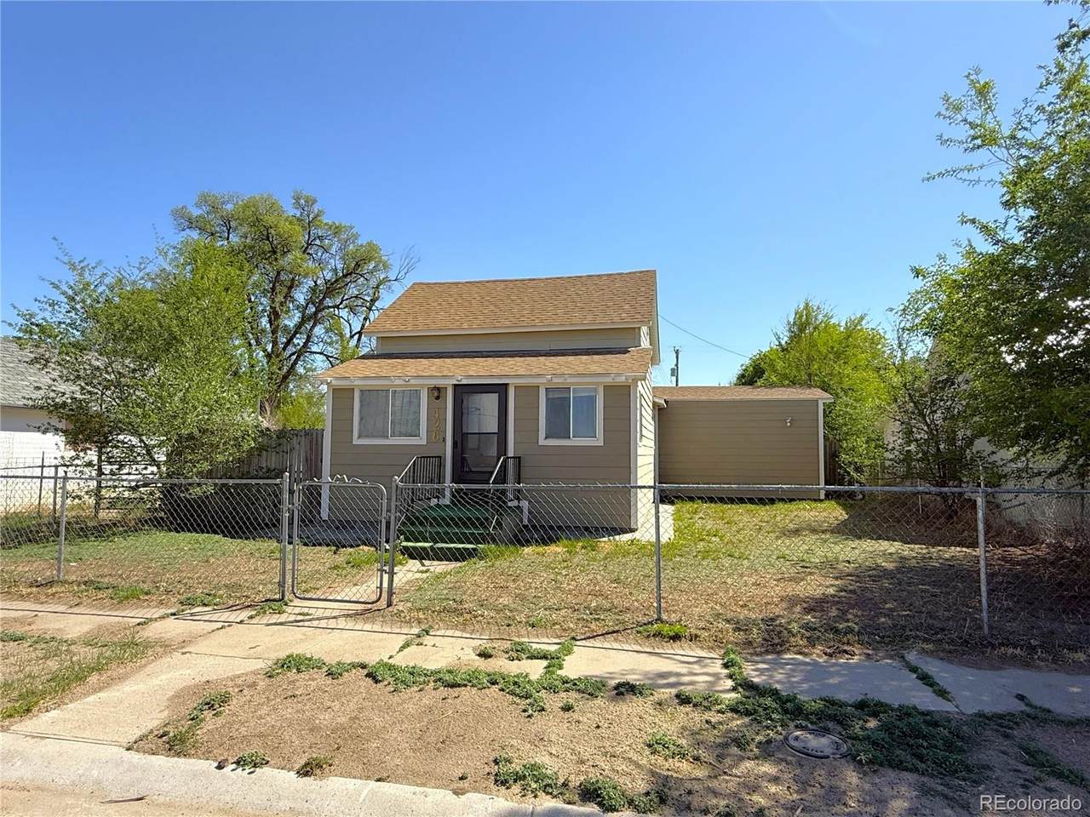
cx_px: 545
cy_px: 408
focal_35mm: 20
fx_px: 630
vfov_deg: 66.0
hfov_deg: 81.7
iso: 50
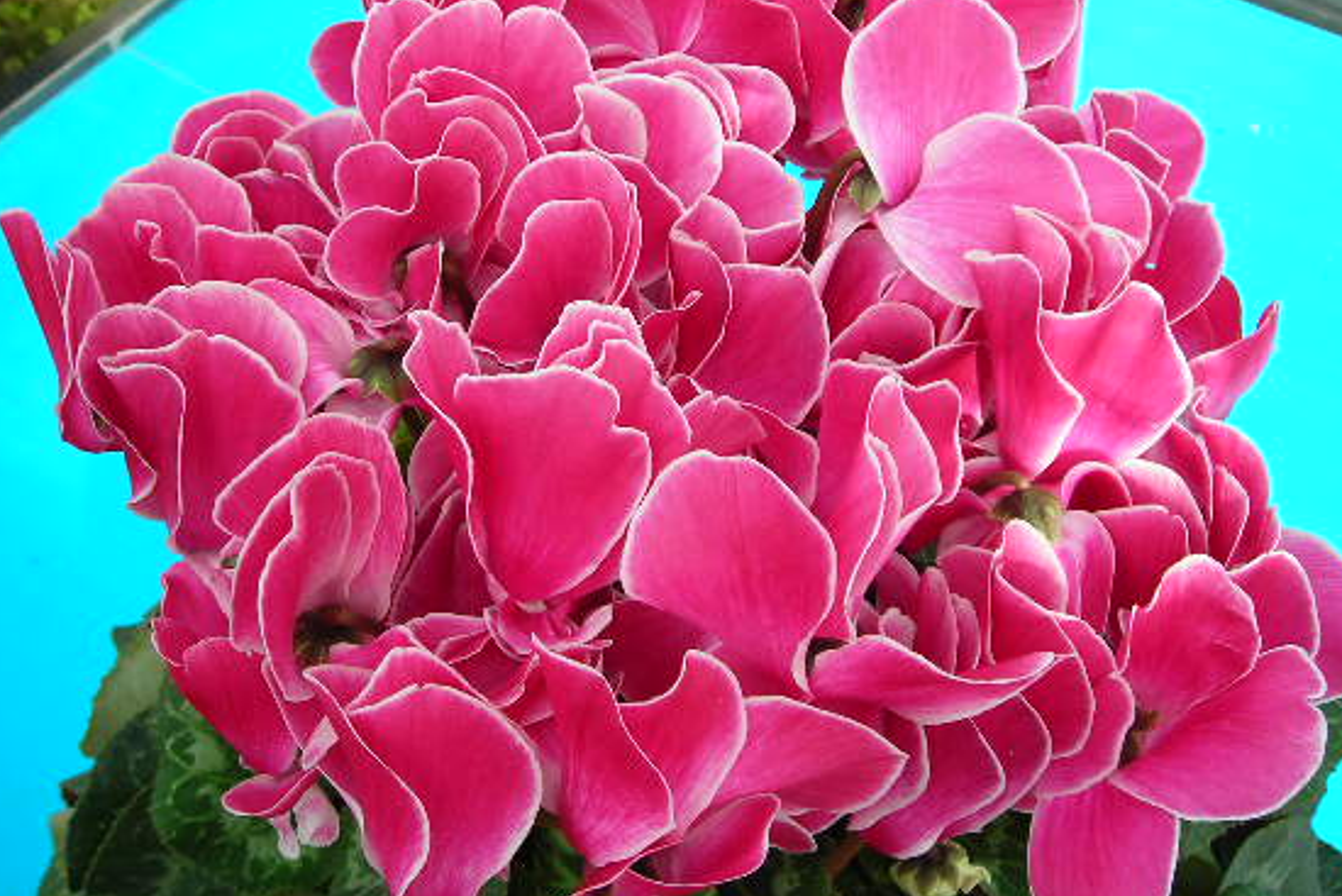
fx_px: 1715
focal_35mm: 46
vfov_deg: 29.2
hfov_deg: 42.7
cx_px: 664
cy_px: 339
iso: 50
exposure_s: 1/51.1
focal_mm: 6.3
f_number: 3.2
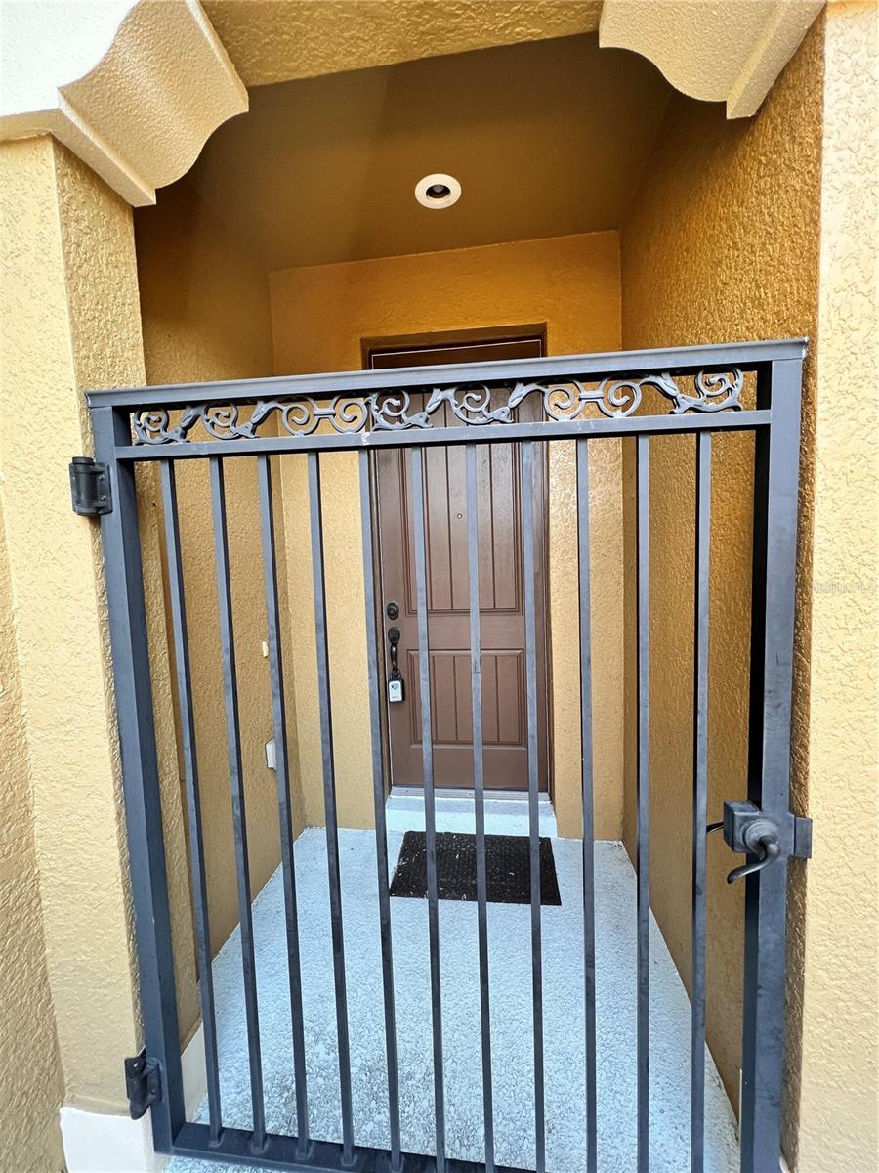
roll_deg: +1.7
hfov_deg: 89.9
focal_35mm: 13
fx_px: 440
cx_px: 440
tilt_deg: -5.8
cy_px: 586
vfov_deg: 106.2
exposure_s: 1/99
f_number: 1.8
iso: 125
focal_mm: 1.57
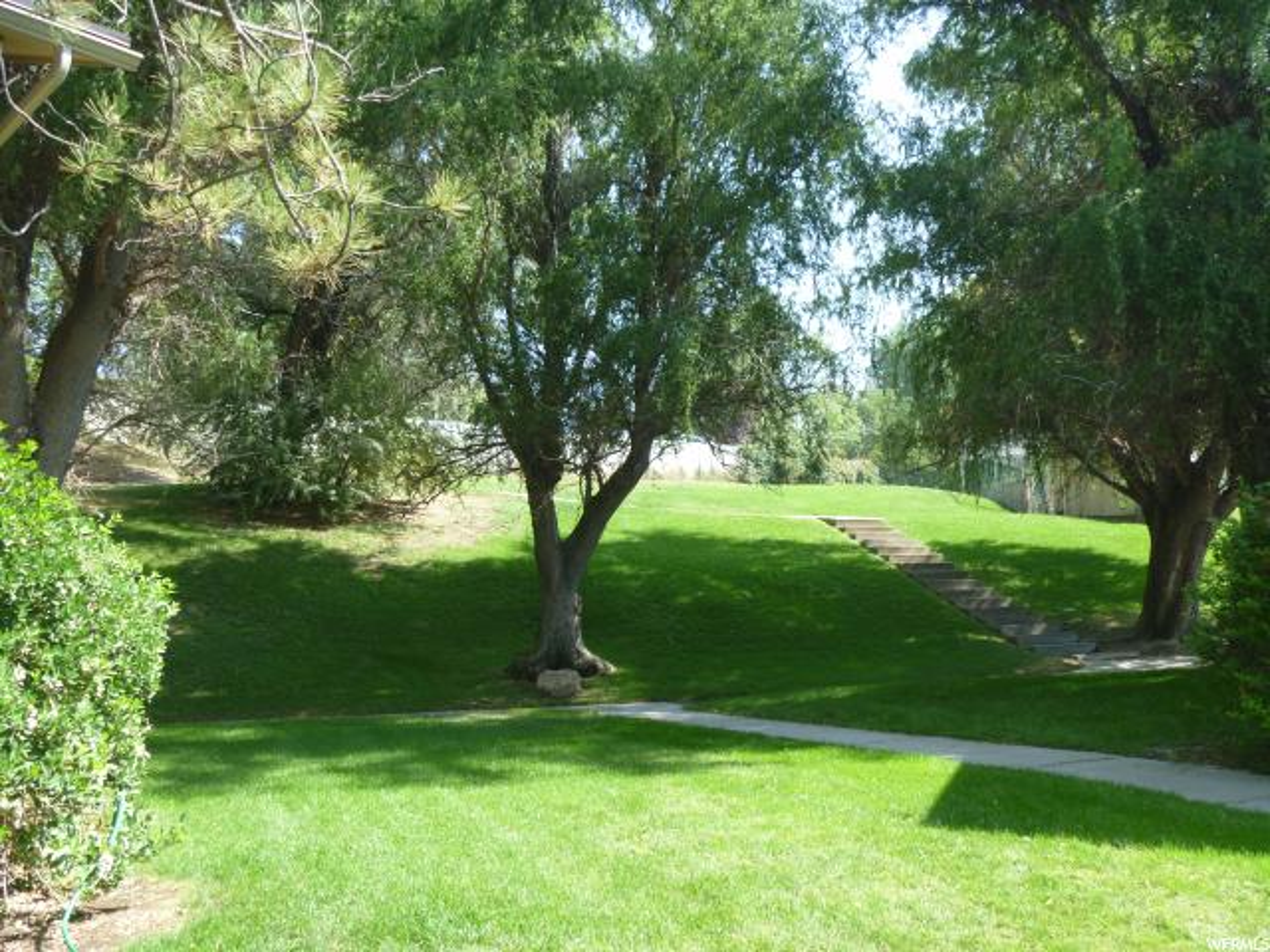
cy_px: 476
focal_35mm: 35
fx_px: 1284
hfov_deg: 52.6
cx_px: 635
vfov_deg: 40.7
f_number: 3.5
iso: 80
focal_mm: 6.3
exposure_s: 1/125
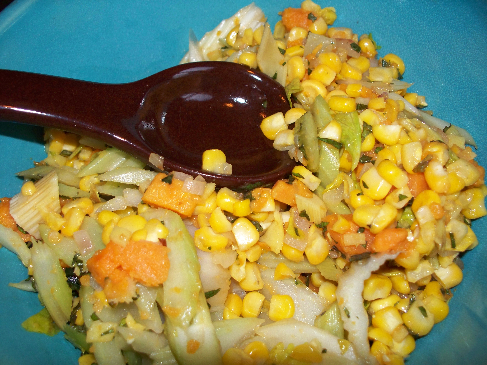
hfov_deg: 51.4
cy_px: 182
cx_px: 244
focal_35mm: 36
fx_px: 506
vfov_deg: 39.7
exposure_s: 1/30
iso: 200
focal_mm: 7.54
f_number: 2.8
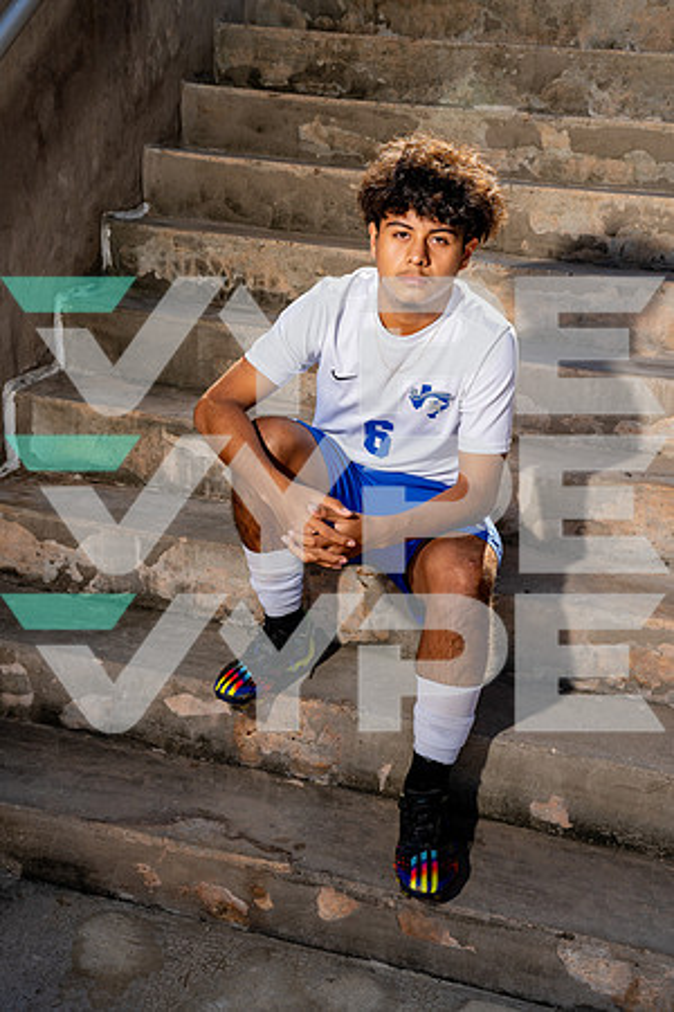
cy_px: 506
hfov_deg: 31.2
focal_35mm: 43
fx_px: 1207
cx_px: 337
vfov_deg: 45.4
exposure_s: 1/250
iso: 100
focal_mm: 43
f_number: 8
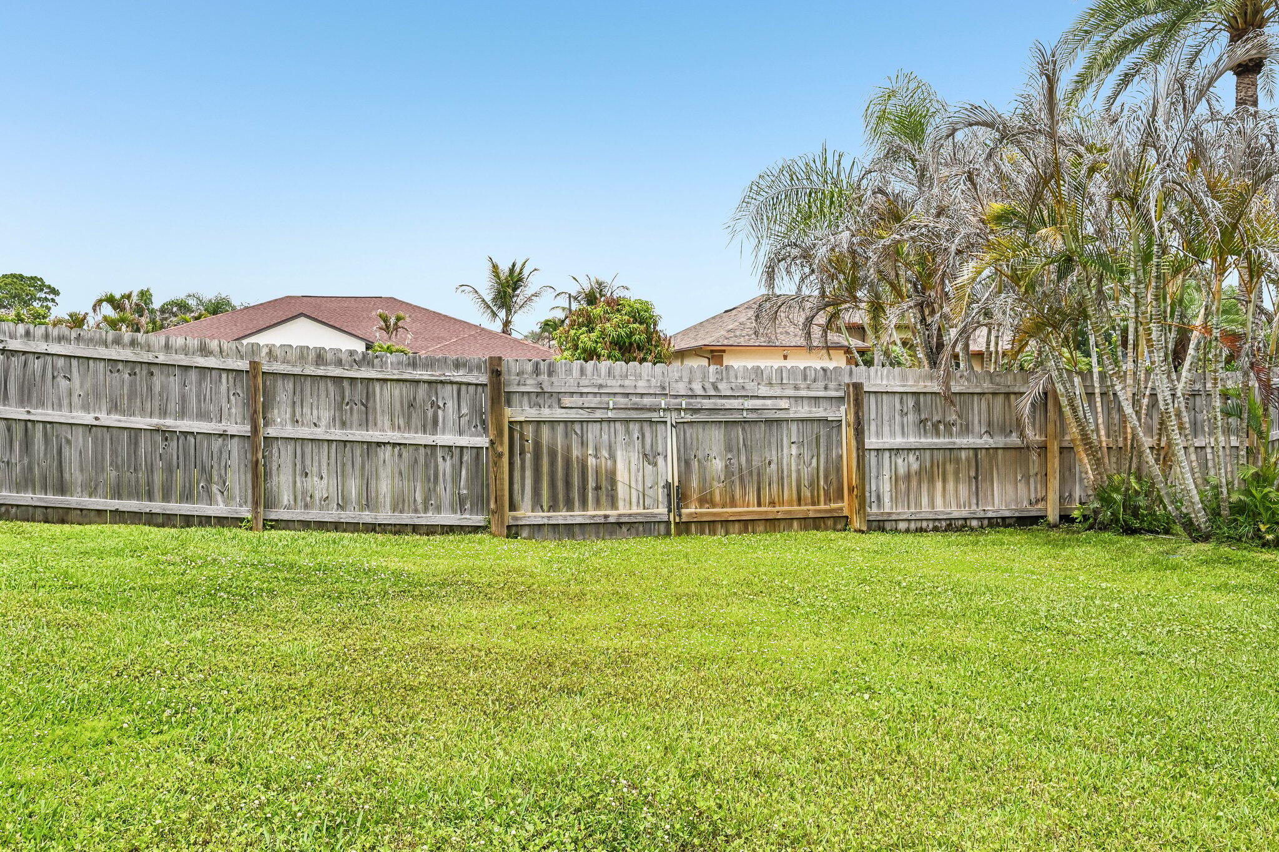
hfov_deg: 61.9
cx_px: 640
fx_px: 1066
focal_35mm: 30
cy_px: 426
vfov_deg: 43.6
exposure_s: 1/3200
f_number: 11
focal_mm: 30
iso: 2000
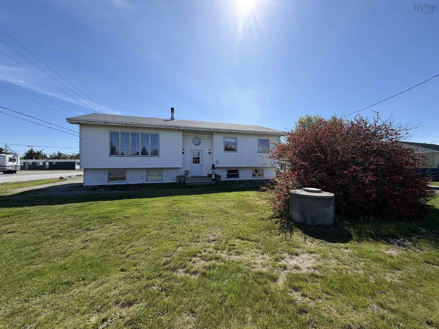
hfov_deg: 102.1
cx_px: 220
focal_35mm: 14
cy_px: 164
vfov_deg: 85.7
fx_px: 178
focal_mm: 2.22
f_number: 2.2
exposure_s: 1/853
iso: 20
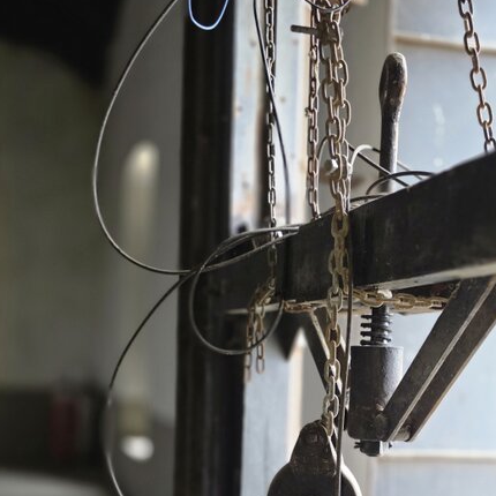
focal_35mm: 39
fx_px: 632
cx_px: 345
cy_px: 388
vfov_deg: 41.2
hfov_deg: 42.0
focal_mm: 6.3
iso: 500
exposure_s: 1/100
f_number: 1.7
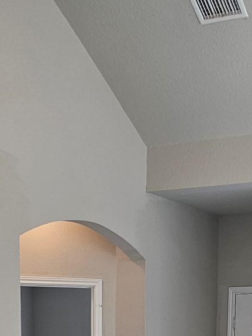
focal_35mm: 82
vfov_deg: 21.8
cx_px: 143
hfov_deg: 18.0
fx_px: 795
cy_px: 420
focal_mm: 6.3
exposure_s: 1/120
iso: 125
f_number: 1.7
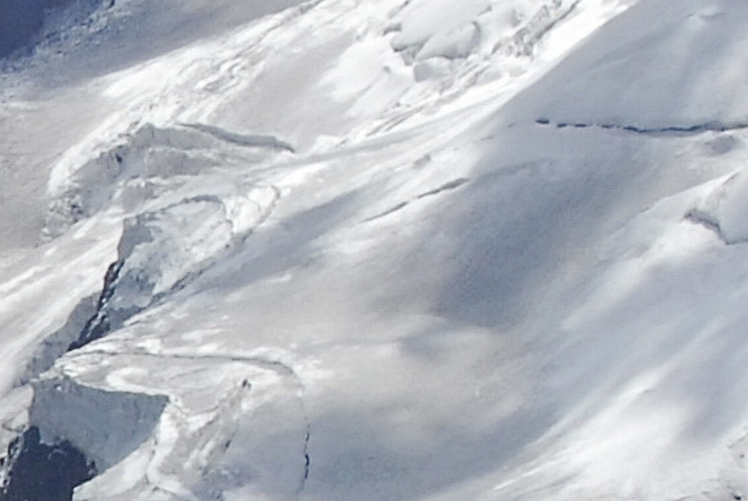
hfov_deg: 5.8
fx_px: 7219
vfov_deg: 3.9
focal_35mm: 347
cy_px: 919
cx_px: -857
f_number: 14
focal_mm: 34
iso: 500
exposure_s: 1/750
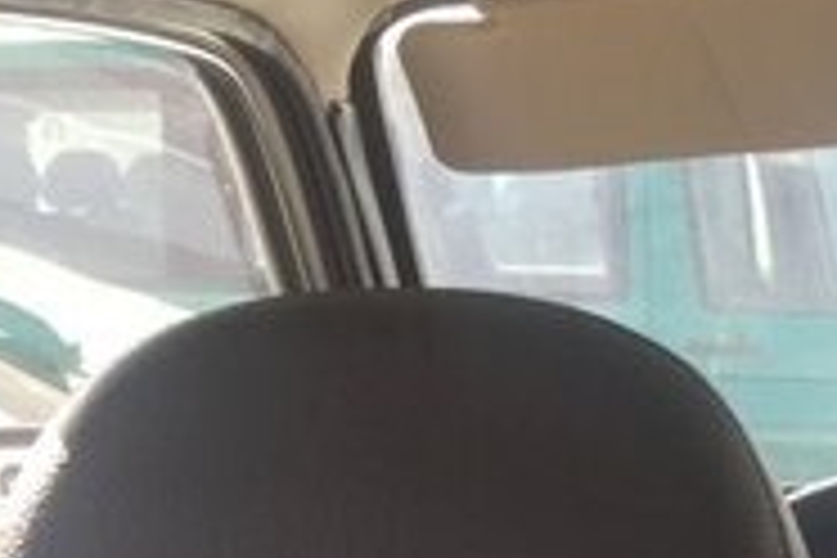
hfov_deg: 16.6
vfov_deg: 11.6
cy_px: 1087
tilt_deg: -19.6
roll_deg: +1.9
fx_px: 2488
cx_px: 1400
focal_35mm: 107
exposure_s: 1/192
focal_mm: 4.15
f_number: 2.2
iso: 32
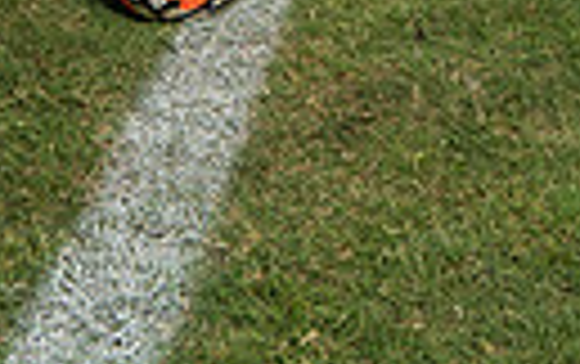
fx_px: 1345
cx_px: 571
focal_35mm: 85
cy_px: -616
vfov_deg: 11.5
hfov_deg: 23.4
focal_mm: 24
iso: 640
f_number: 4
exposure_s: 1/125
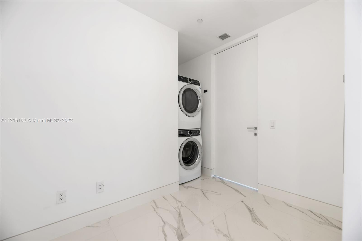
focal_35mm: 14
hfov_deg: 104.3
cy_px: 120
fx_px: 141
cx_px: 181
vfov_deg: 81.2
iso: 125
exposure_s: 1
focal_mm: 14
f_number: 7.1
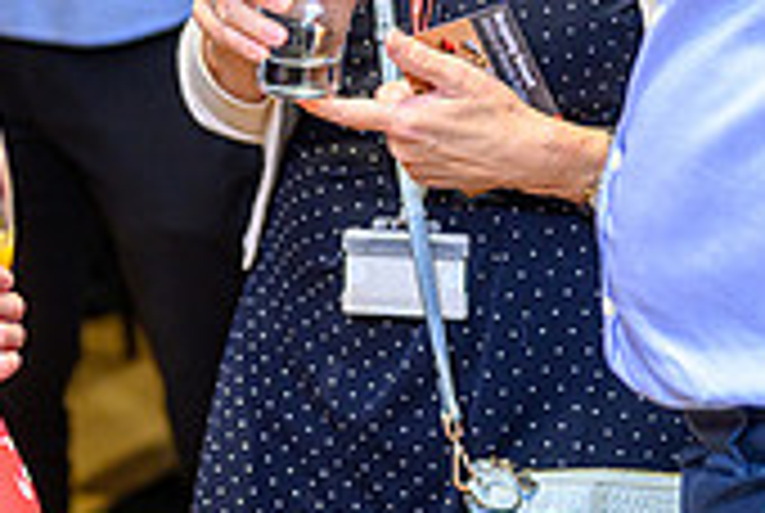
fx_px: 4279
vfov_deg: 6.7
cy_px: -317
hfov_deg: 10.2
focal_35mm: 201
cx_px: 405
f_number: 2.4
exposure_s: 1/200
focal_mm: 59
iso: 800
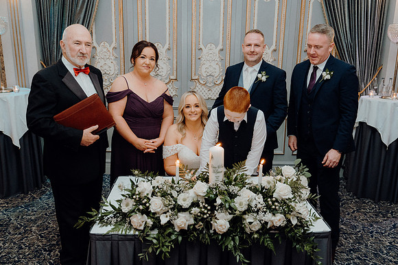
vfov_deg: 42.3
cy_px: 132
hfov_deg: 60.3
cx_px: 199
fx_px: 343
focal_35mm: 31
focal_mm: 31
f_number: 3.5
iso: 2500
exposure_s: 1/160
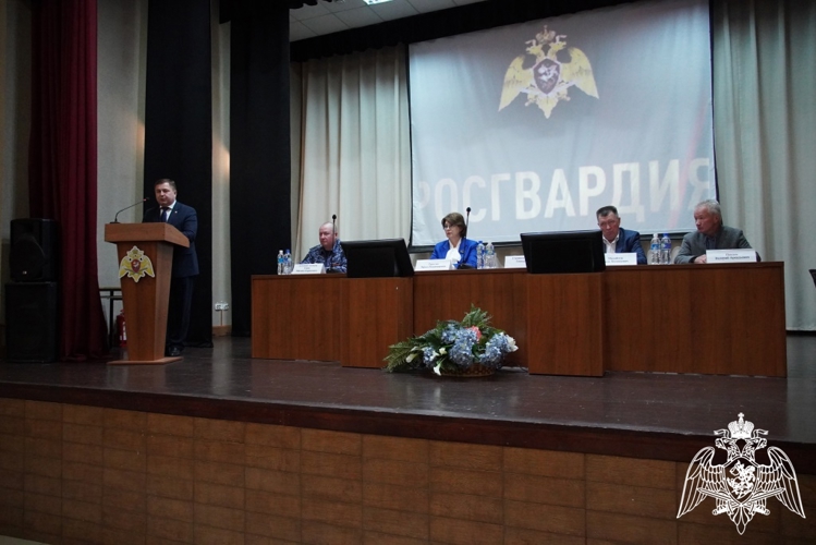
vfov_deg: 48.0
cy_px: 272
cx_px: 408
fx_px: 612
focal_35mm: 27
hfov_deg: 67.4
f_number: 3.5
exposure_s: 1/160
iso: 5000
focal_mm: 18
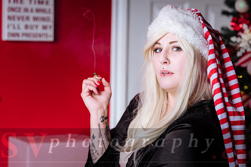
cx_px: 126
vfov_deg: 15.1
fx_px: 631
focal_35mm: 90
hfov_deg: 22.5
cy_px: 85
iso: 200
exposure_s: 1/160
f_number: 3.2
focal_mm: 110
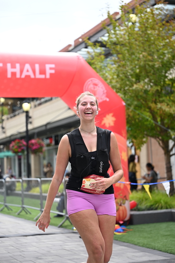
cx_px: 88
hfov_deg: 19.5
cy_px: 132
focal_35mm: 70
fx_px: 510
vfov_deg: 28.8
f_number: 2.8
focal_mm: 70
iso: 640
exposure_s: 1/2500
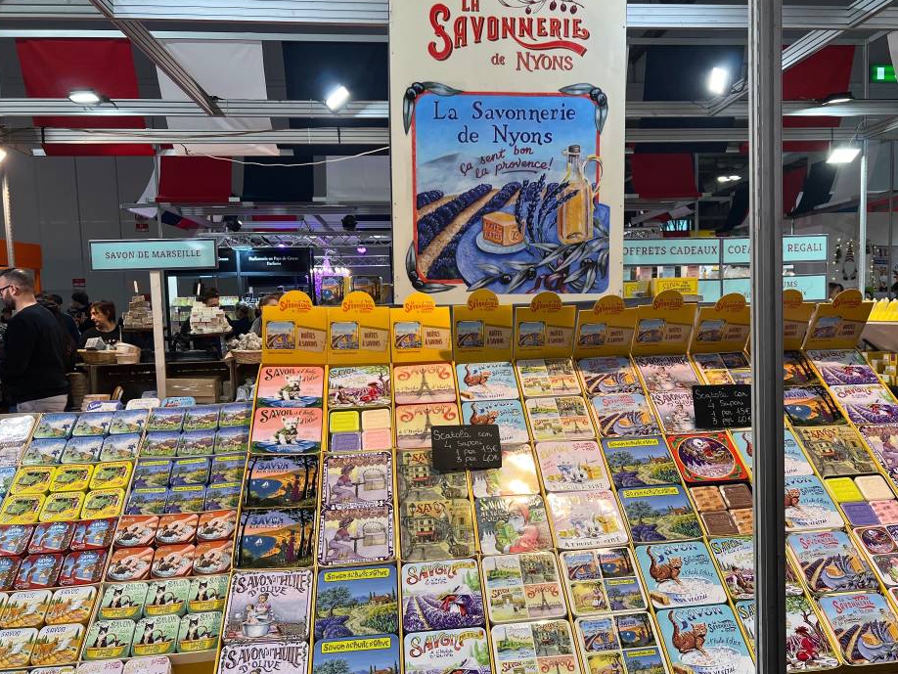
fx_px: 753
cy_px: 365
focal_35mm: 29
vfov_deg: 48.2
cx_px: 494
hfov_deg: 61.5
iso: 50
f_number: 1.5
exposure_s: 1/100
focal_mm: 5.7
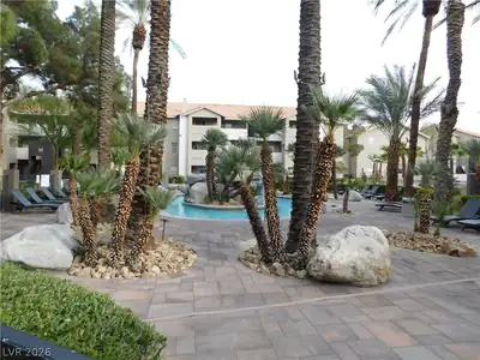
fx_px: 319
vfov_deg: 58.9
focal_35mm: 23
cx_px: 240
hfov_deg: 73.9
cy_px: 180
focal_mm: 4
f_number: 3
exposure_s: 1/400
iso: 125
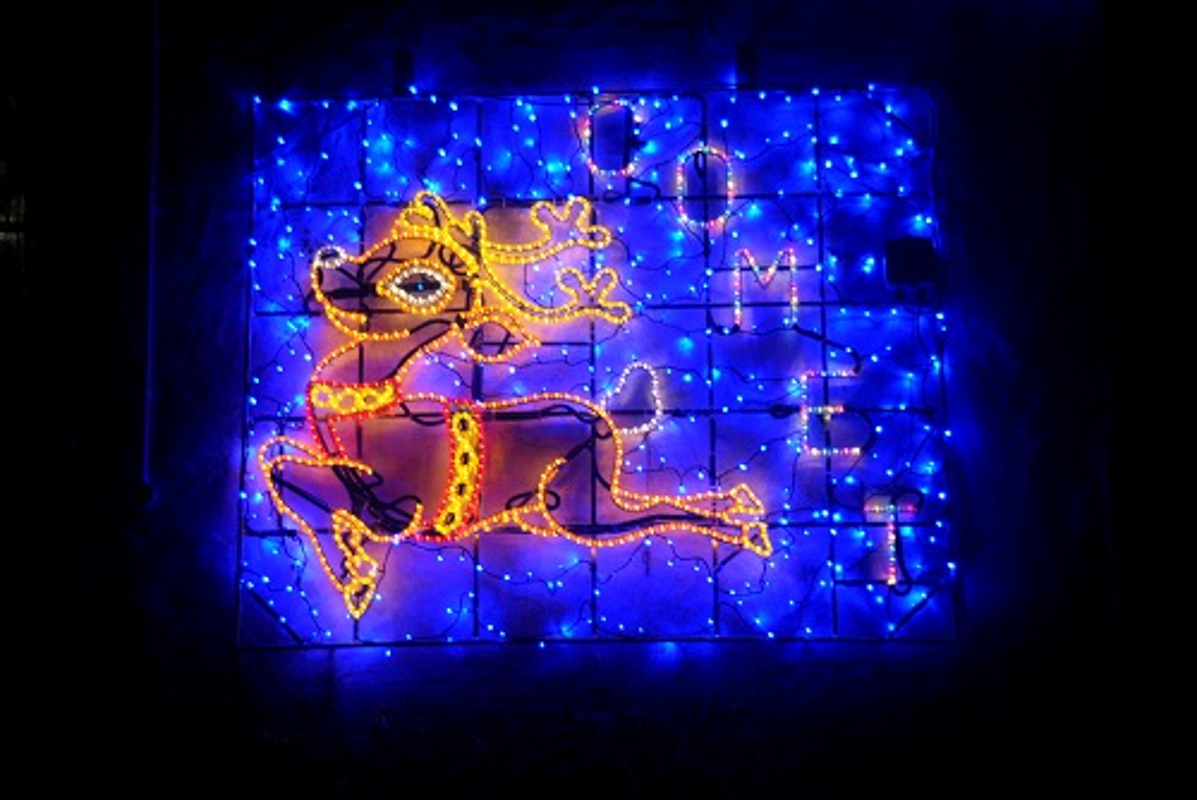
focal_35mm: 78
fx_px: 2595
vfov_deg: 17.5
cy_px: 400
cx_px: 598
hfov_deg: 26.0
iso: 400
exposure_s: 1/13
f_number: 4.8
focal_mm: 52
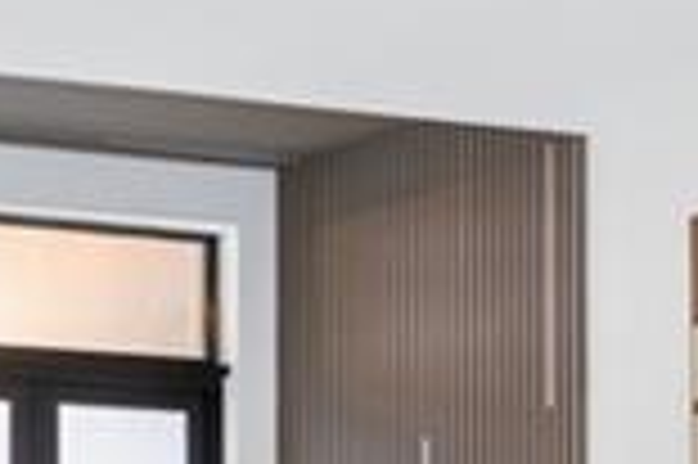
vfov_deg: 12.1
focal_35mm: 106
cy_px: 755
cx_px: -770
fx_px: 2053
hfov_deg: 15.0
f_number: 8
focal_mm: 16
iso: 125
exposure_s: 1/4
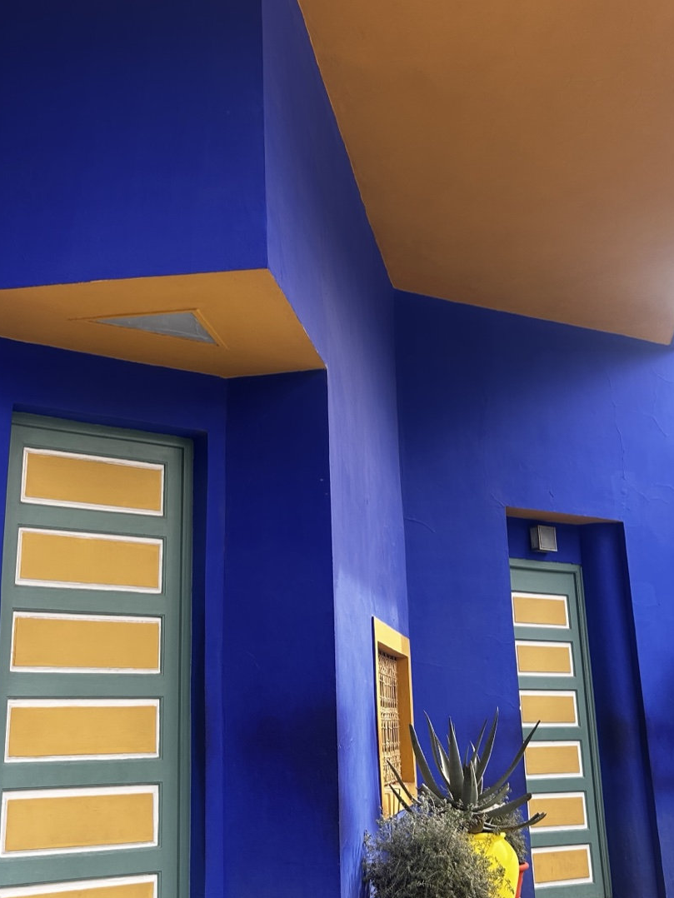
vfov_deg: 41.7
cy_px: 324
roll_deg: -0.5
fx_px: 1168
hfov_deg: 32.1
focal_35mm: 45
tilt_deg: +18.4
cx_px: 267
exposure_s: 1/143
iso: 32
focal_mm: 5.7
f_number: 1.5
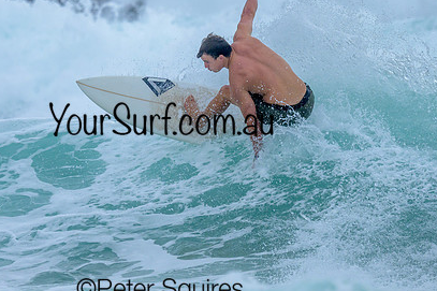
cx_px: 228
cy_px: 34
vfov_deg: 0.9
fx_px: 19025
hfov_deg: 1.3
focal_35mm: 1568
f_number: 6.3
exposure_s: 1/2500
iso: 500
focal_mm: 800
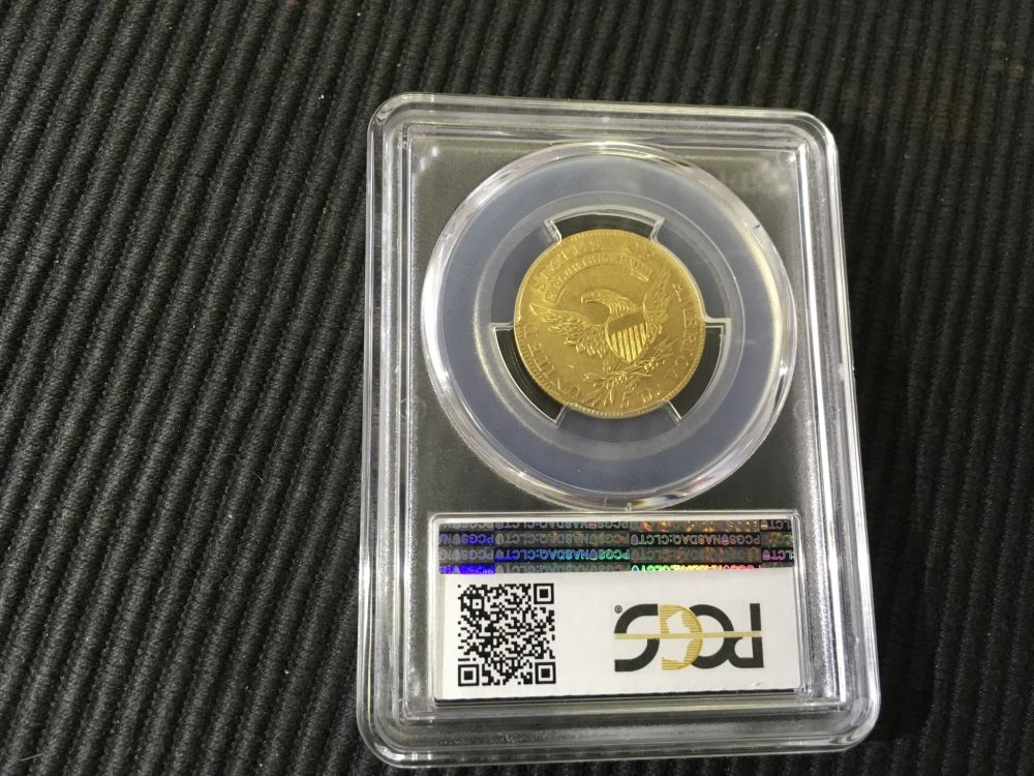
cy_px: 388
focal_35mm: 29
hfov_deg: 61.7
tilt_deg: -77.5
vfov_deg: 48.2
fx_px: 866
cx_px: 517
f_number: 2.2
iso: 80
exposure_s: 1/30
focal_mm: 4.15
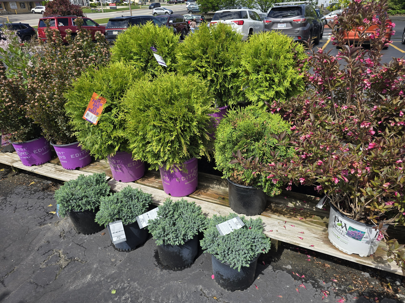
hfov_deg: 73.9
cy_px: 152
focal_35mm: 23
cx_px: 202
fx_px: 269
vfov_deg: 58.9
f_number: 1.7
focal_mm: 6.3
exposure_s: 1/792
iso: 12
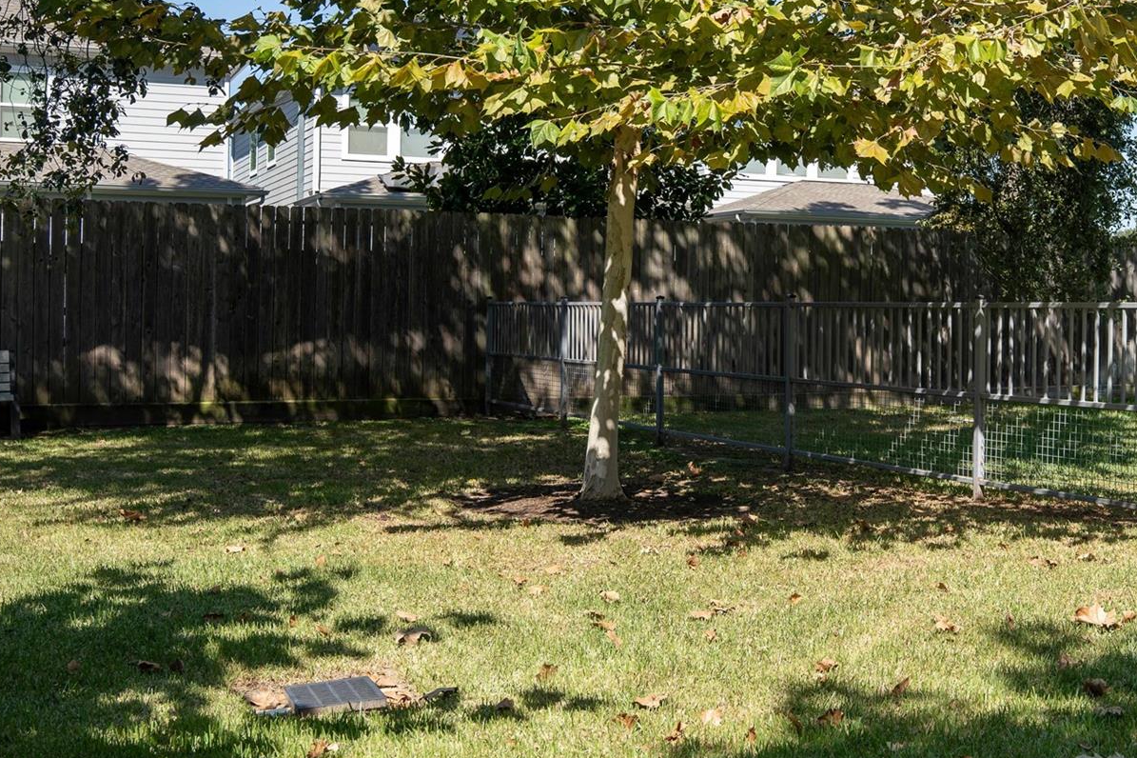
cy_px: 320
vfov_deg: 28.0
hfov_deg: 40.0
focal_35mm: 48
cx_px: 853
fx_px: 1515
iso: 160
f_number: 5.6
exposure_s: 1/400
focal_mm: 28
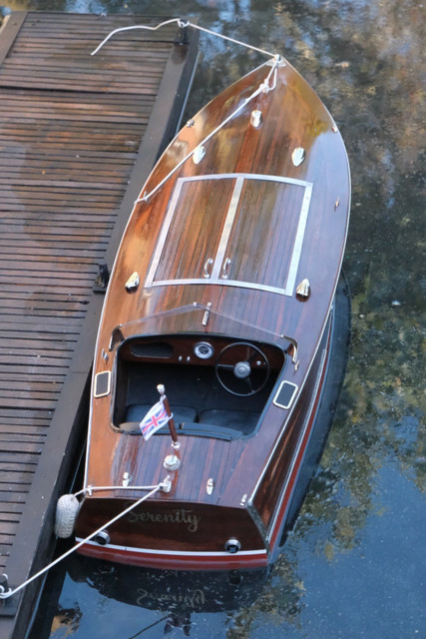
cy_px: 320
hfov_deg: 16.5
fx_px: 1472
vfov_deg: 24.5
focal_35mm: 83
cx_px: 213
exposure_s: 1/1600
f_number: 6.4
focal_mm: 55
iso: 12800
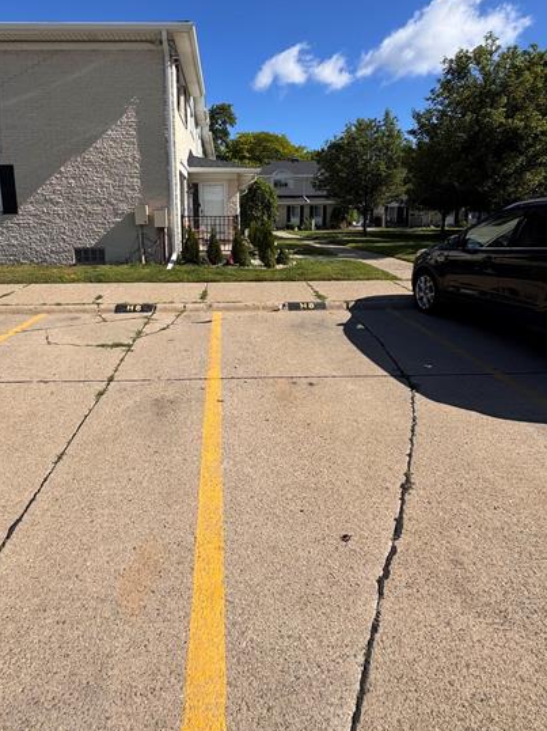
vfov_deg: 80.8
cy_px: 292
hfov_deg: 65.6
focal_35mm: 20
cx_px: 233
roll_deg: -0.5
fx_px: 422
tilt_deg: -9.9
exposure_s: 1/2146
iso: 50
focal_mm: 2.22
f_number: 2.2
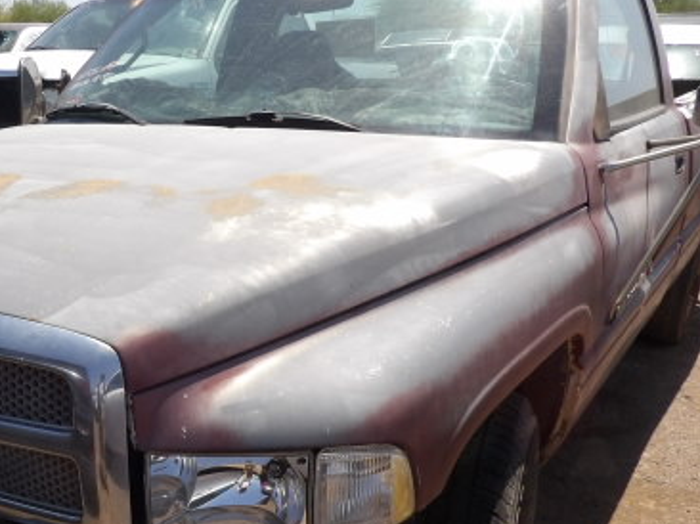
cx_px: 182
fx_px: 849
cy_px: 352
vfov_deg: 34.0
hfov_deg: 43.5
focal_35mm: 42
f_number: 5.6
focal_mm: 4.3
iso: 100
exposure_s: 1/407
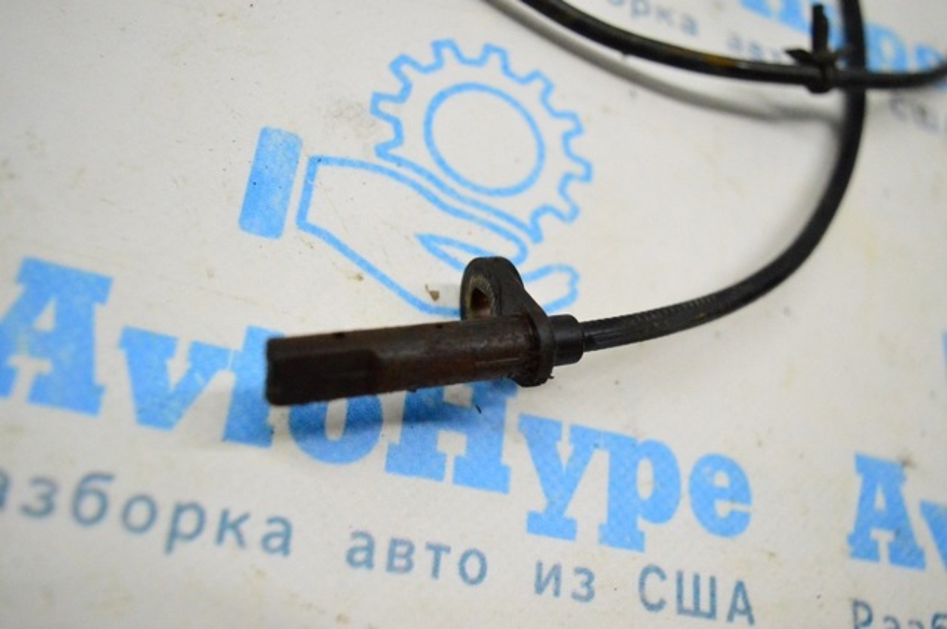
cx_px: 474
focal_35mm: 36
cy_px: 314
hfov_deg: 53.2
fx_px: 946
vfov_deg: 36.8
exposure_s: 1/1000
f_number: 4
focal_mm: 24
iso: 6400
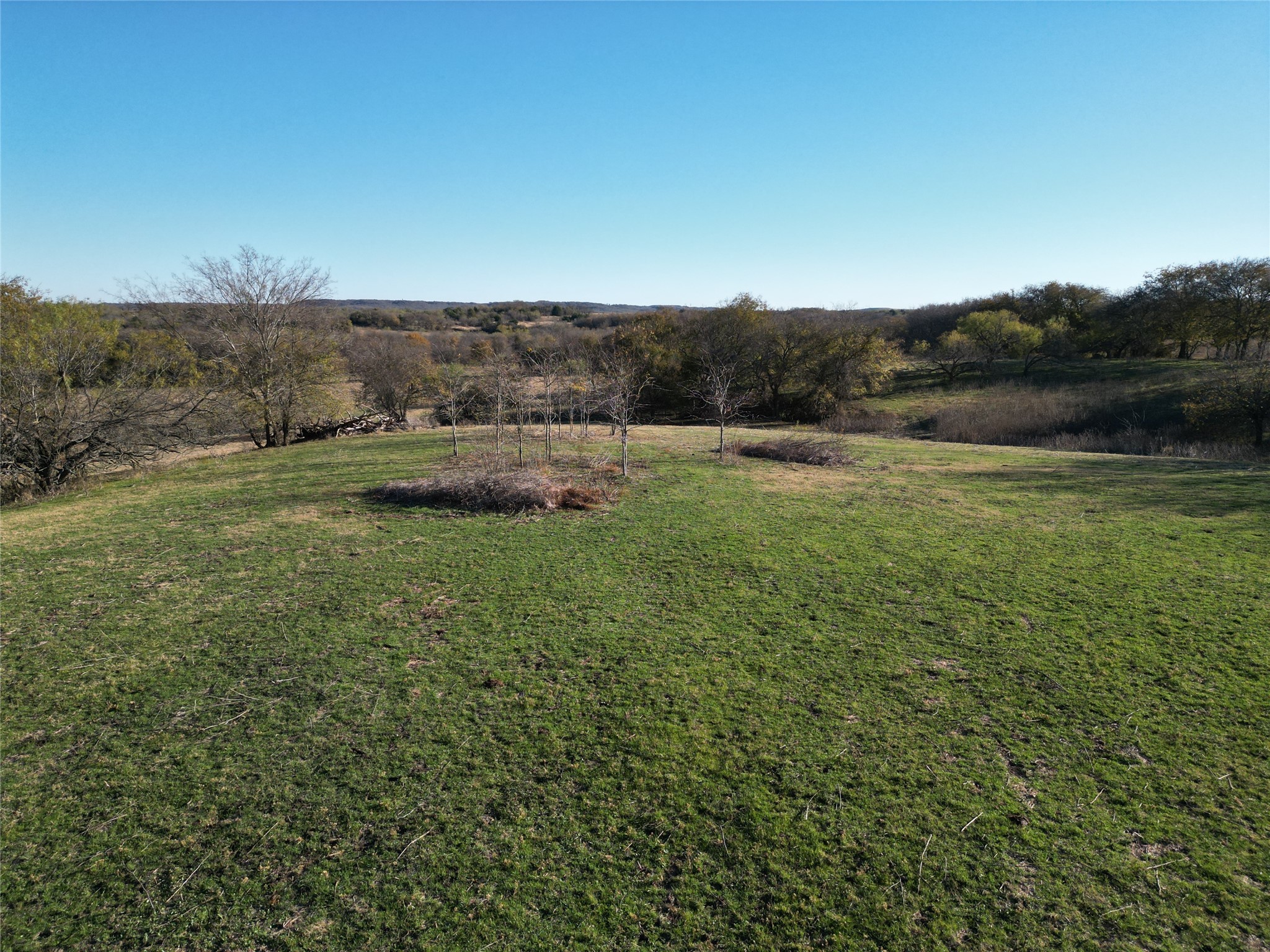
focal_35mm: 24
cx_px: 635
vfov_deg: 56.8
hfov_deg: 71.6
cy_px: 476
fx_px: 881
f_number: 1.7
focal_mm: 6.72
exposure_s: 1/2500
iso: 140
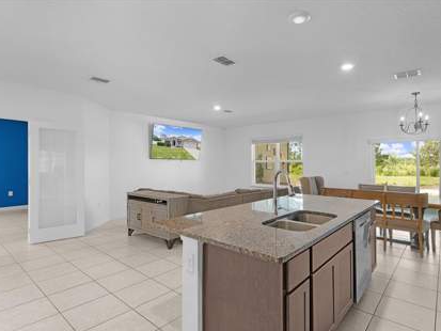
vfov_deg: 68.7
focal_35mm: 19
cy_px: 169
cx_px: 243
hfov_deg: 84.4
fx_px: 242
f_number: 10
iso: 800
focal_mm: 17
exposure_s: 1/15
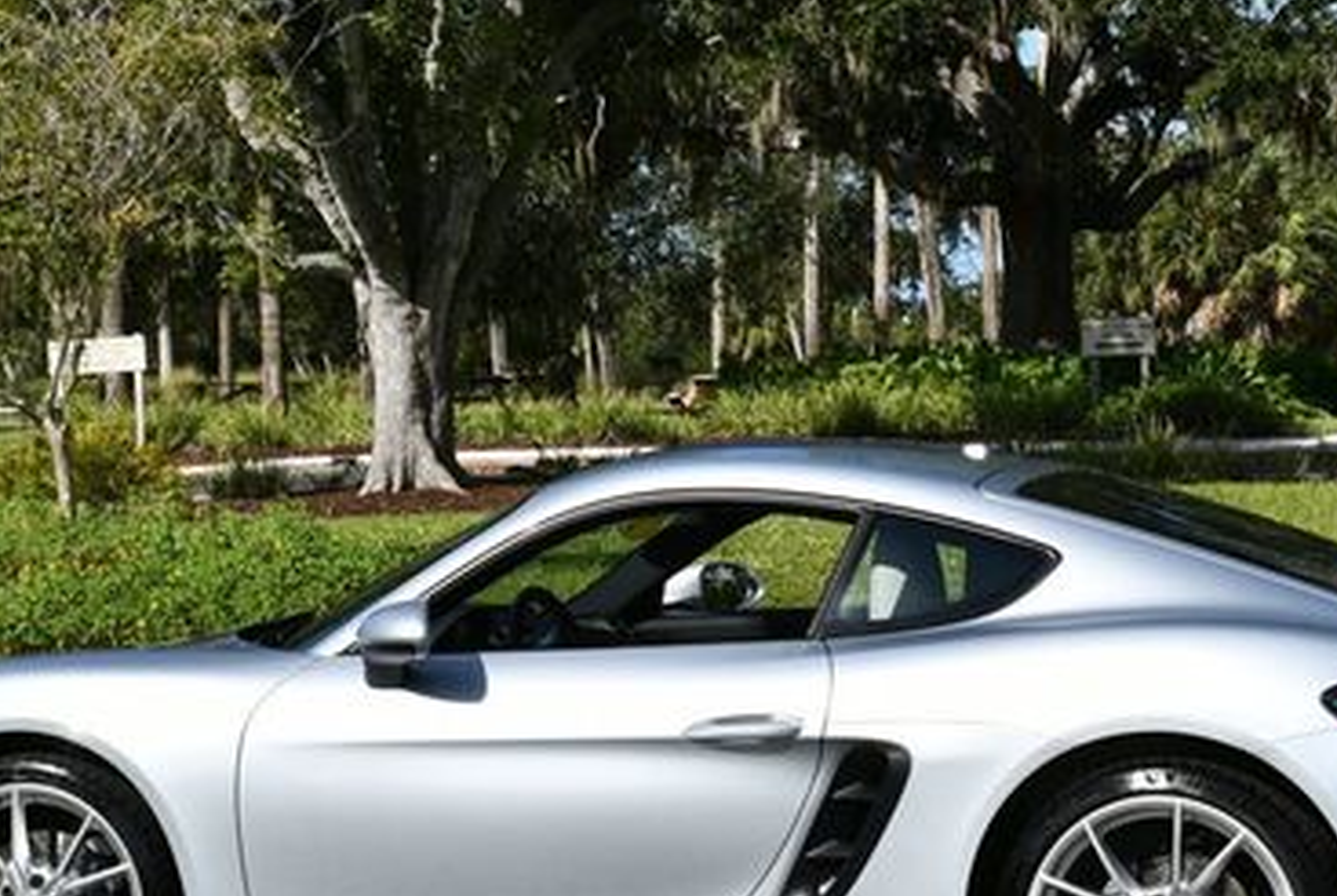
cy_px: 466
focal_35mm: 108
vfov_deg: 12.7
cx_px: 750
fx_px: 4017
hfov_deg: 18.9
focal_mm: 31
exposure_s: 1/320
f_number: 9
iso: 100
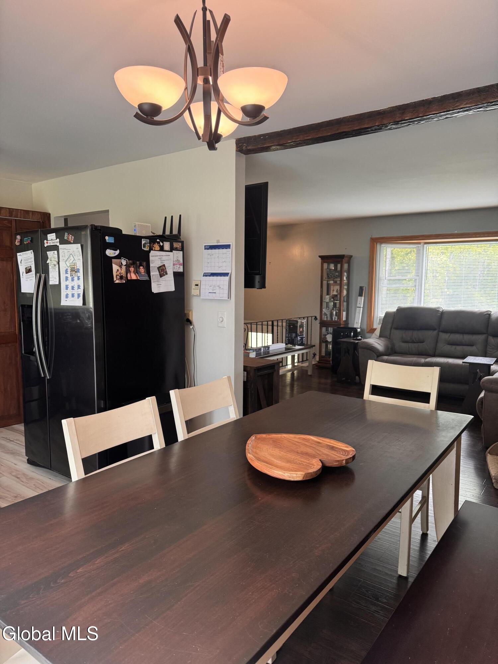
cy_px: 332
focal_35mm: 24
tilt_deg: -6.6
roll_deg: +0.4
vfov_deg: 71.6
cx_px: 249
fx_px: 460
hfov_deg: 56.8
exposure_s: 1/60
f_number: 1.78
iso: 250
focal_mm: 6.76
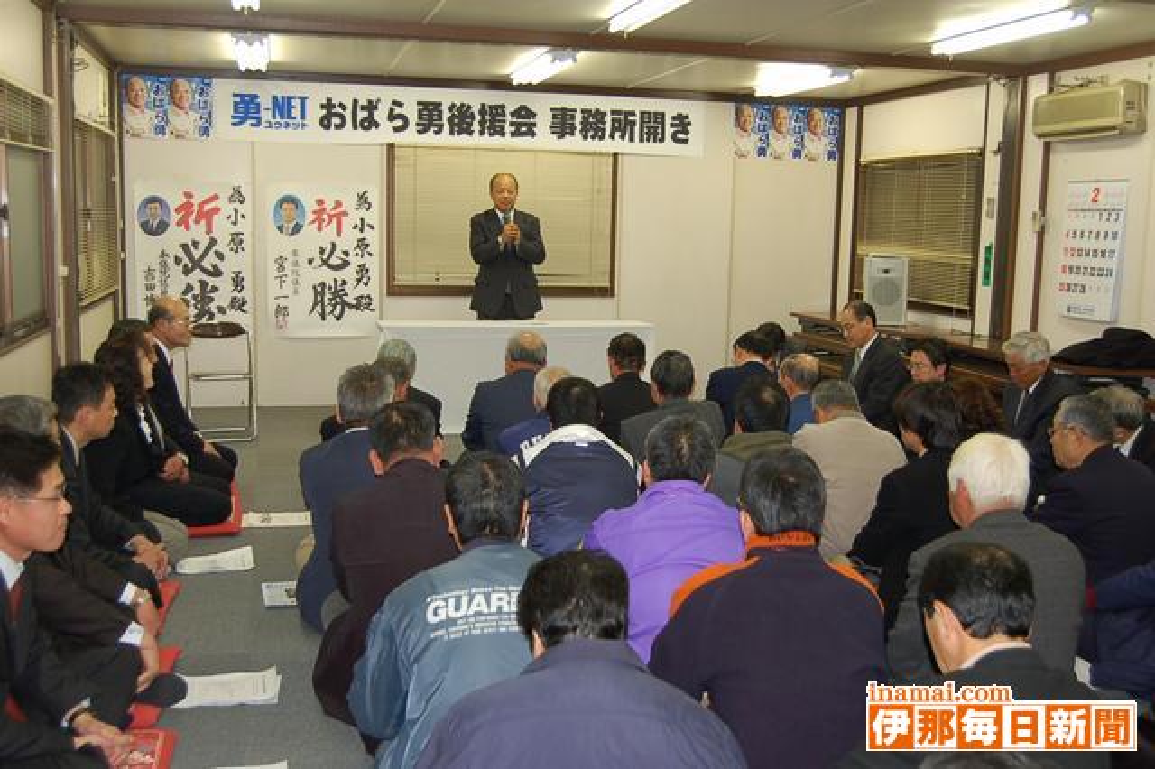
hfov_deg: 53.2
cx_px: 578
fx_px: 1154
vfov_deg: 36.8
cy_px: 384
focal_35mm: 36
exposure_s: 1/60
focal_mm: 24
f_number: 4
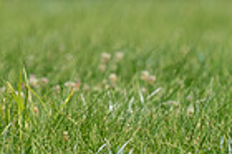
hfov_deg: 1.3
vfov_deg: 0.8
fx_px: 10518
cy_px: -117
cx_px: 71
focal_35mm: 1634
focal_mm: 394
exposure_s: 1/4000
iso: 800
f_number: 6.3
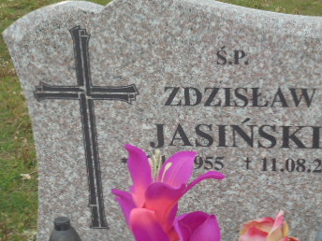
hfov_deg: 24.4
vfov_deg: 18.3
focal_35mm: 80
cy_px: 184
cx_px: 180
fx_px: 744
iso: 100
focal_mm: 7.8
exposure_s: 1/125
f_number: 4.5
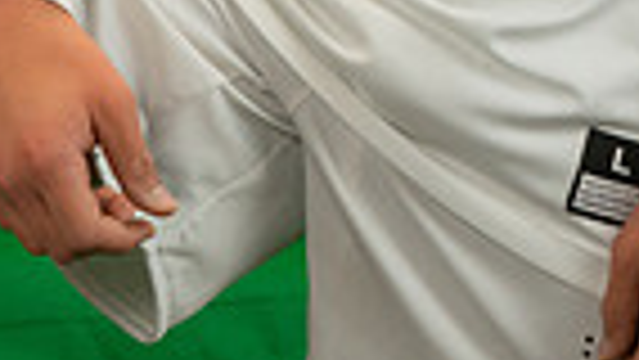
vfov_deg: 5.7
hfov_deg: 10.7
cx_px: 220
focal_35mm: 201
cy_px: -687
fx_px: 3407
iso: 800
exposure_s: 1/60
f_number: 20
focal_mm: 35
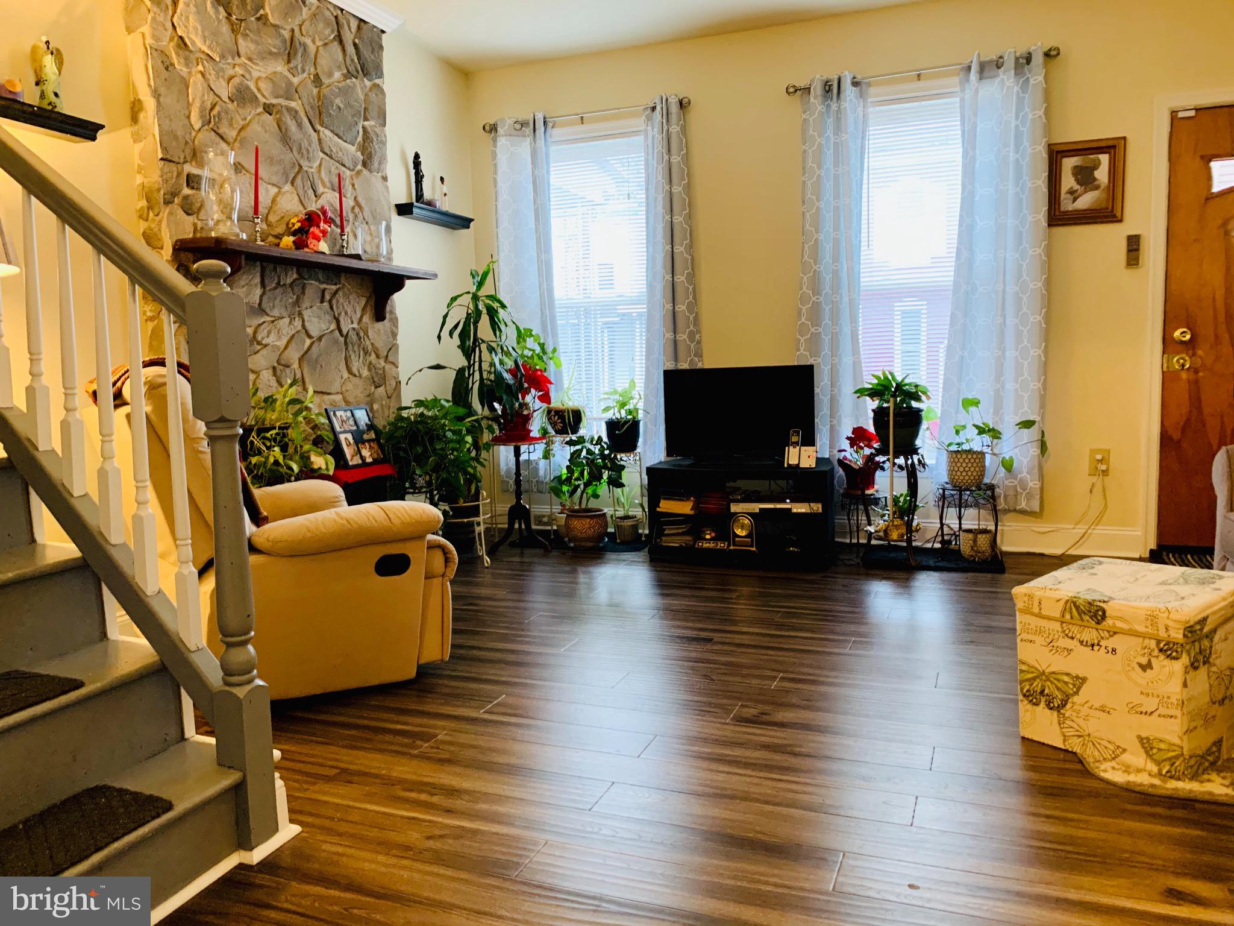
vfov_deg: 53.1
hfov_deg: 67.3
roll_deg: +0.1
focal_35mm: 26
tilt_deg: -5.5
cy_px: 463
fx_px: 927
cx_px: 617
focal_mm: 4.25
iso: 400
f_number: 1.8
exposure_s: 1/40
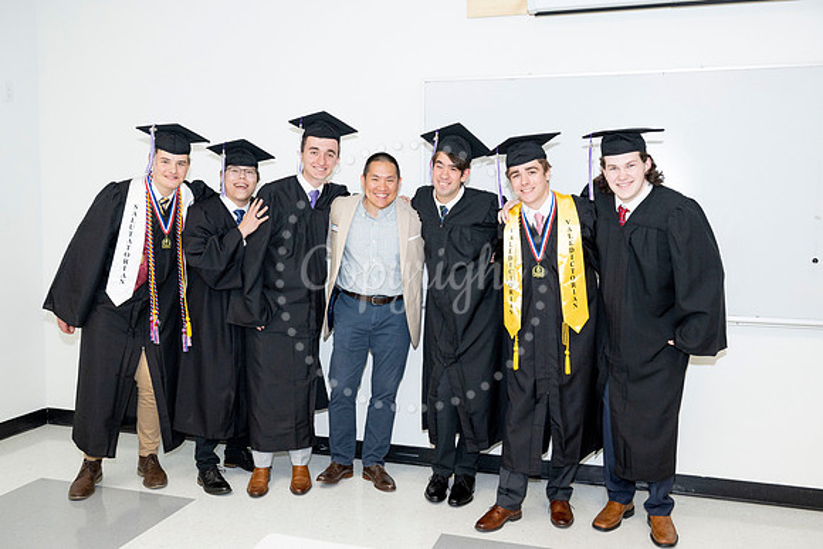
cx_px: 412
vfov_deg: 39.4
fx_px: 766
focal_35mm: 34
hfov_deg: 56.5
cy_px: 274
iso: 800
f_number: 5.6
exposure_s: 1/80
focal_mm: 33.5
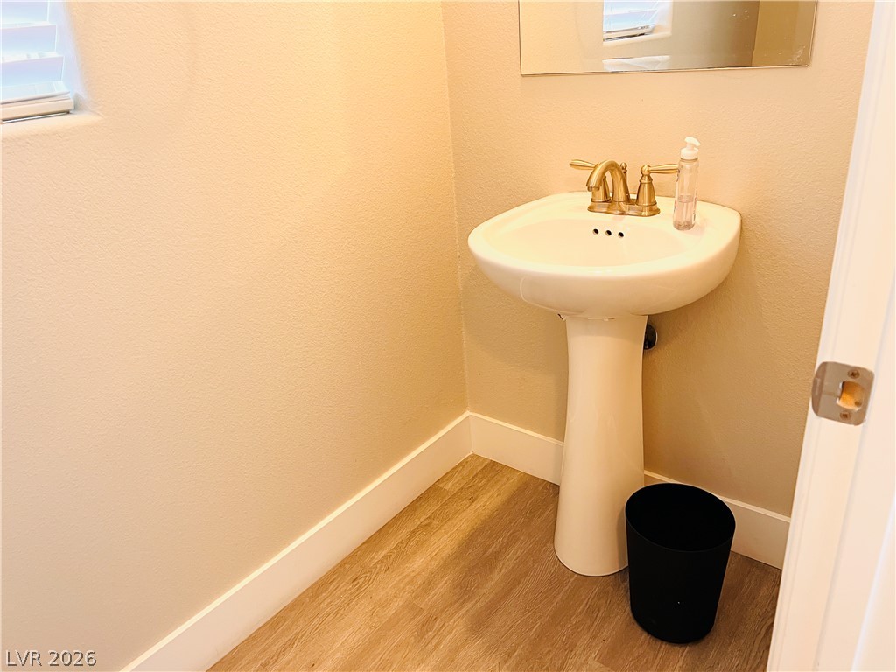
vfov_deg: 53.1
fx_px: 673
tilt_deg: -24.2
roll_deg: +5.5
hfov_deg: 67.3
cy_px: 336
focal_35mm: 26
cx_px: 448
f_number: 1.5
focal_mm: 5.7
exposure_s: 1/60
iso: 200
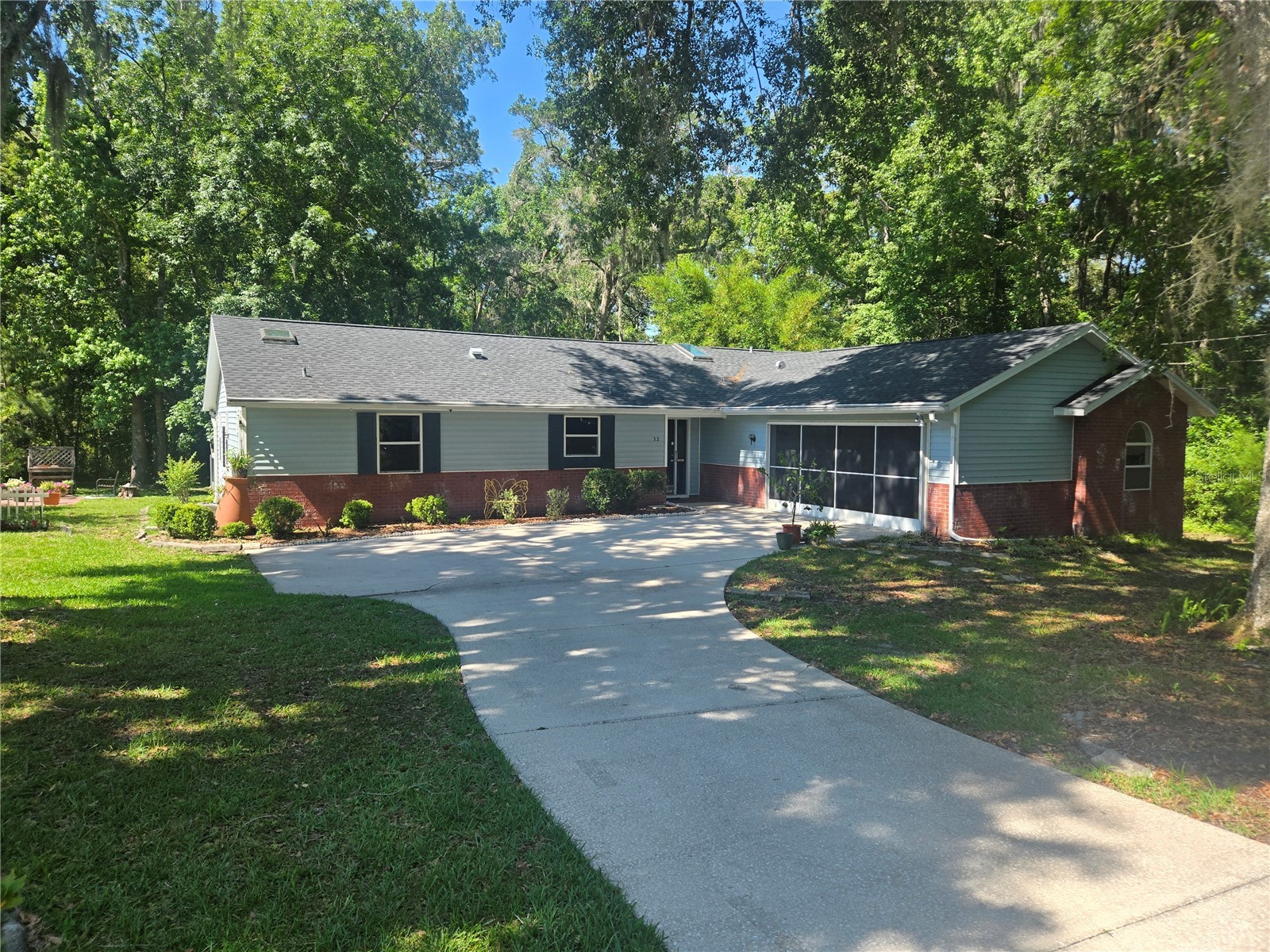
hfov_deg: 73.9
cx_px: 635
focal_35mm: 23
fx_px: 844
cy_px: 476
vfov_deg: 58.9
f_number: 1.8
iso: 80
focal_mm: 5.4
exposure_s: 1/2283
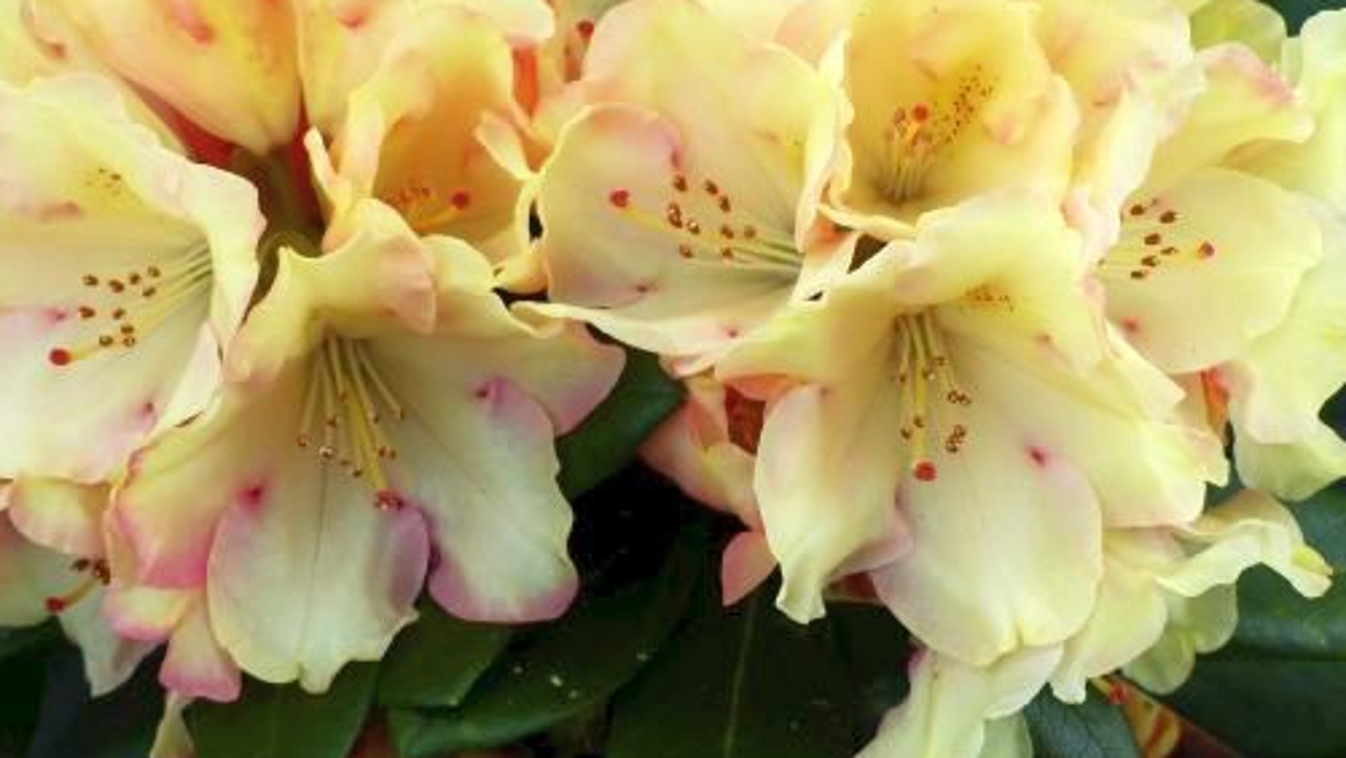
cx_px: 626
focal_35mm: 90
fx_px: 3213
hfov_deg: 23.7
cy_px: 191
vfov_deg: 13.4
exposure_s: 1/500
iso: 100
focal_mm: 12.5
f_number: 4
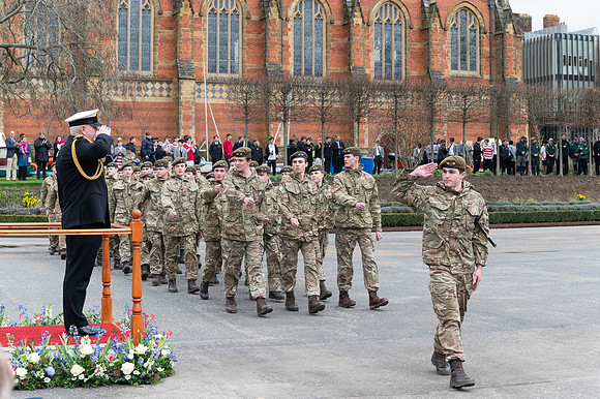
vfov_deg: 21.8
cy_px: 190
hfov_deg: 32.3
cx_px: 298
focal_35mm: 62
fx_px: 1035
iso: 450
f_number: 8
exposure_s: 1/400
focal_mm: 58
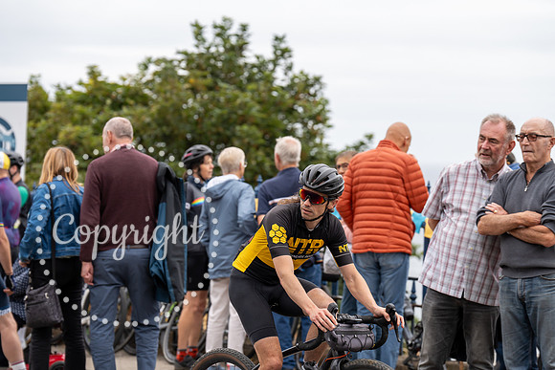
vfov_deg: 9.8
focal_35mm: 140
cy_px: 185
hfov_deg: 14.7
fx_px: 2159
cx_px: 278
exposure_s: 1/640
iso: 320
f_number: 4.5
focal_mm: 140
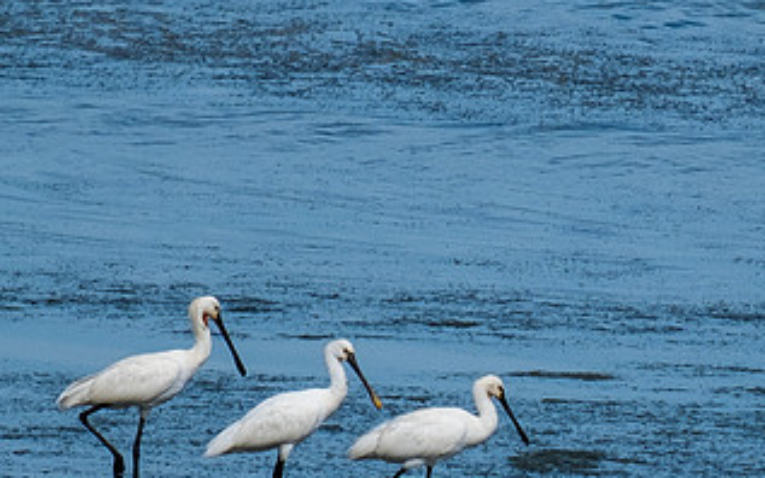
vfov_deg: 1.1
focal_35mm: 1190
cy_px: 355
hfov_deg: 1.8
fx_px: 24806
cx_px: 642
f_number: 4.8
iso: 200
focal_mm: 200
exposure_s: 1/2900
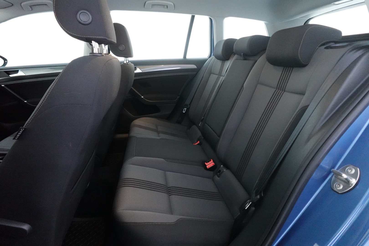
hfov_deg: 84.0
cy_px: 123
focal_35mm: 20
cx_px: 184
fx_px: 205
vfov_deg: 61.9
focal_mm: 7.6
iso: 4000
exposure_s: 1/80
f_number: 2
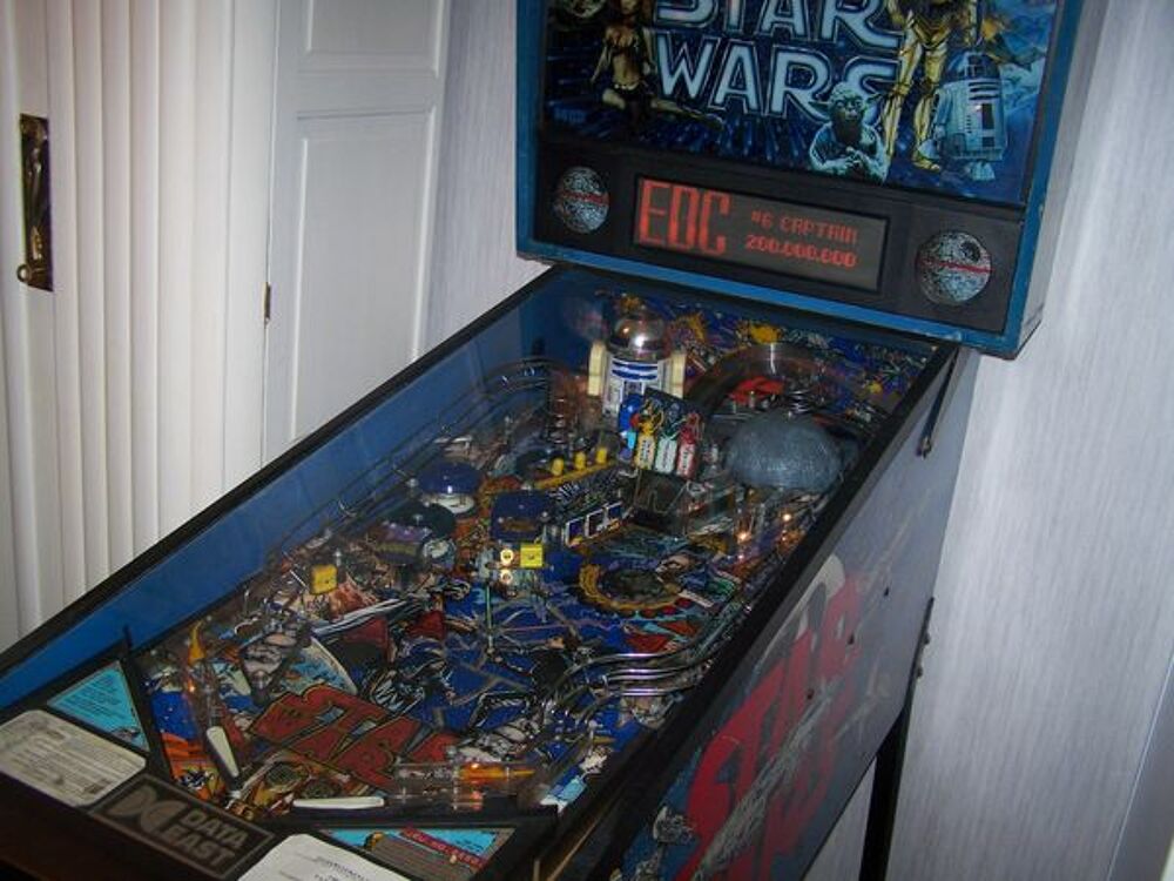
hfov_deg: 49.0
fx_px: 1289
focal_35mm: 38
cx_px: 587
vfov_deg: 37.7
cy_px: 440
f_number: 2.8
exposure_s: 1/60
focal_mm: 6.3
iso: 80
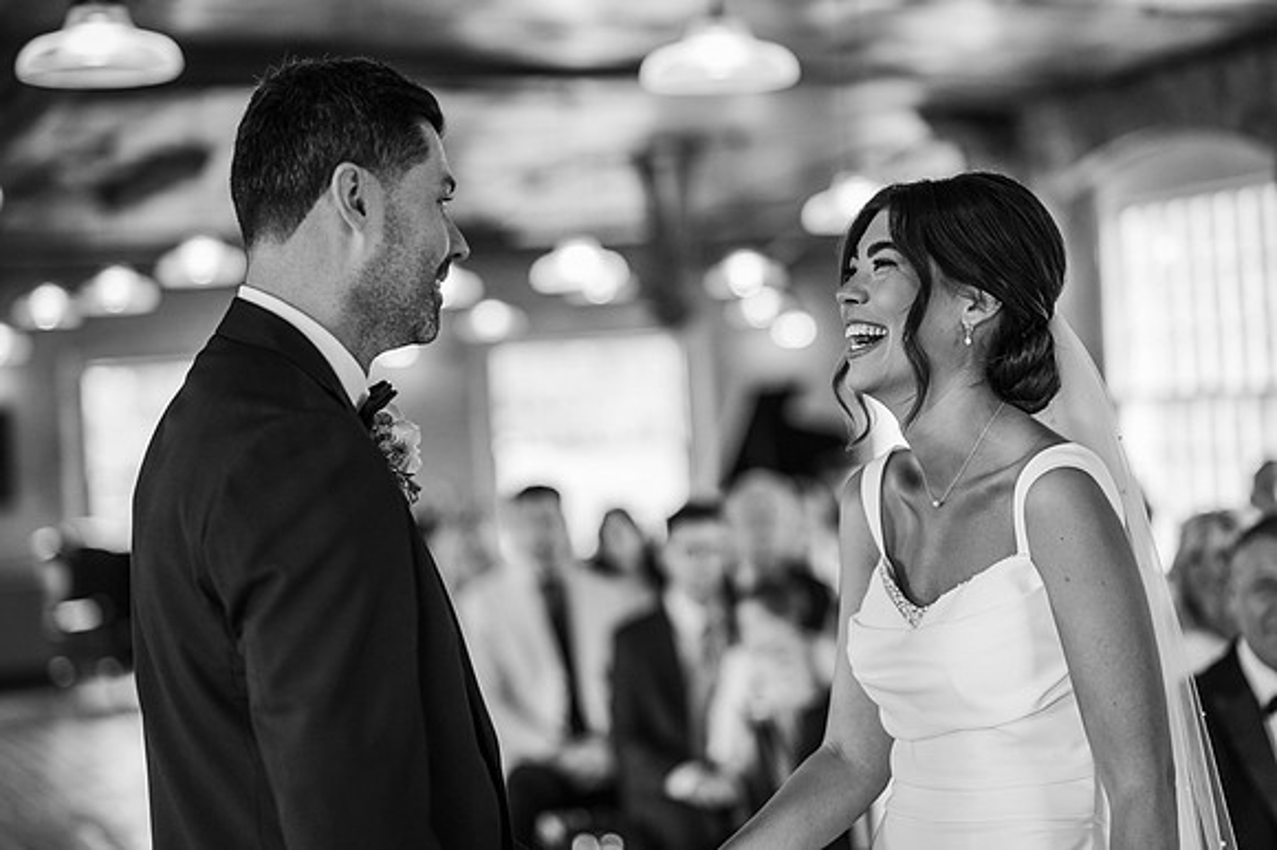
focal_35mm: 85
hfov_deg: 23.9
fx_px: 3013
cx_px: 638
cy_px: 425
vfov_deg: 16.1
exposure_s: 1/200
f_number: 2.2
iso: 900
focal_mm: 85
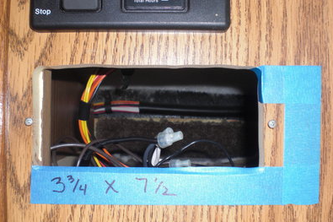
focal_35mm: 40
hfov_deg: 48.5
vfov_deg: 33.4
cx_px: 167
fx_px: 370
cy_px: 120
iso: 64
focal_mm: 6.3
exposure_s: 1/60
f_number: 3.1
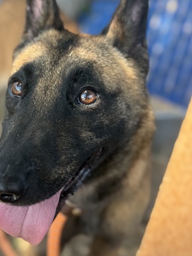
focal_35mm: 68
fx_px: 503
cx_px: 66
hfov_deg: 21.5
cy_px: 125
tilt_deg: -30.1
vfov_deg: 28.6
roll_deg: -8.5
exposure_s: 1/290
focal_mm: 6.76
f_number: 1.78
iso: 100
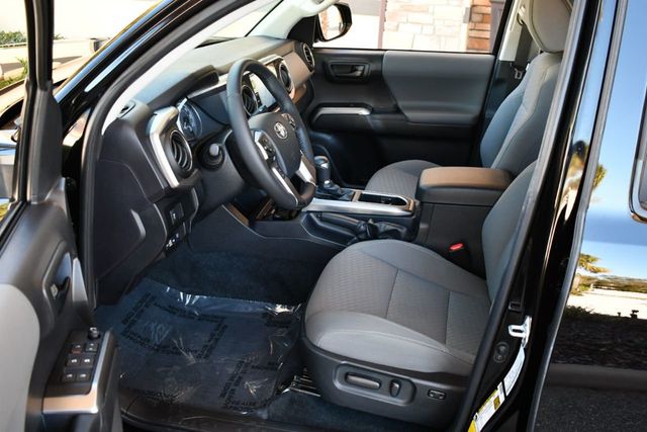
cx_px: 324
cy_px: 216
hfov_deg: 53.1
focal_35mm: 36
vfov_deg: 36.9
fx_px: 647
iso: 800
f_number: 3.5
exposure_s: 1/160
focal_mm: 18
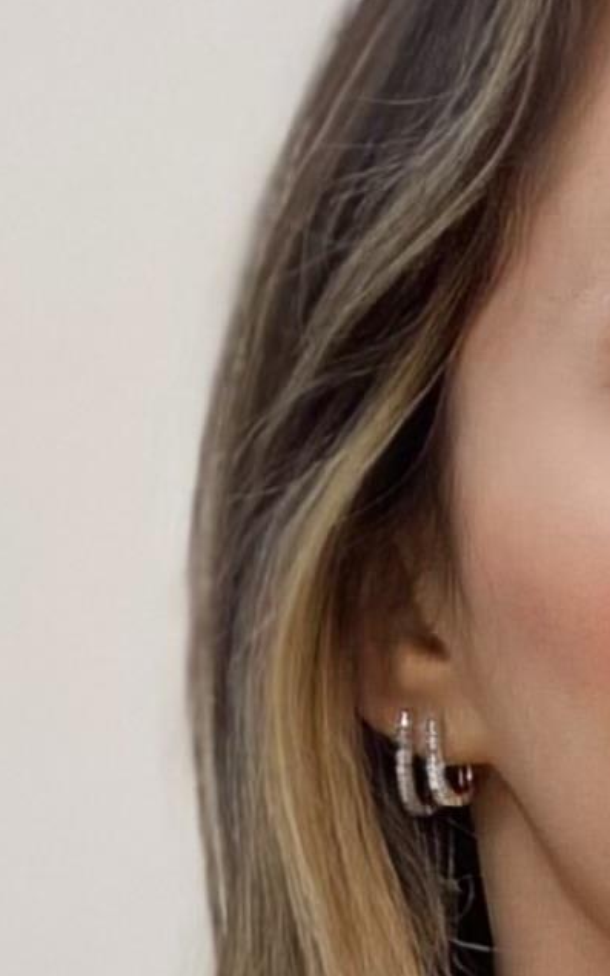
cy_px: 1912
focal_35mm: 350
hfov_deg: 3.8
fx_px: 9308
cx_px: 327
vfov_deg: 5.9
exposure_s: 1/100
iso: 80
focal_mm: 6
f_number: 2
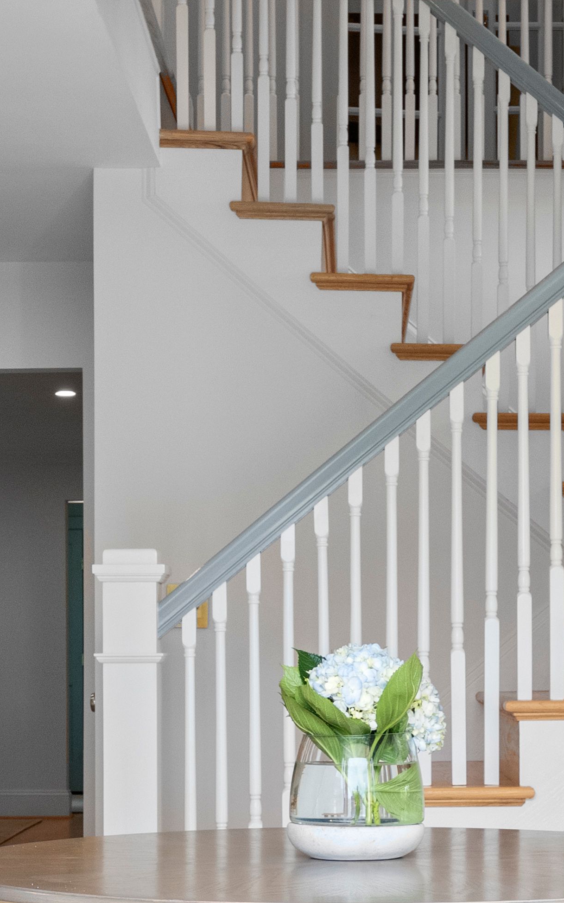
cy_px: 711
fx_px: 2017
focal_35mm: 82
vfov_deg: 24.8
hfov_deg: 15.9
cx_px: 385
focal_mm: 23
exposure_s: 1/50
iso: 1250
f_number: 8
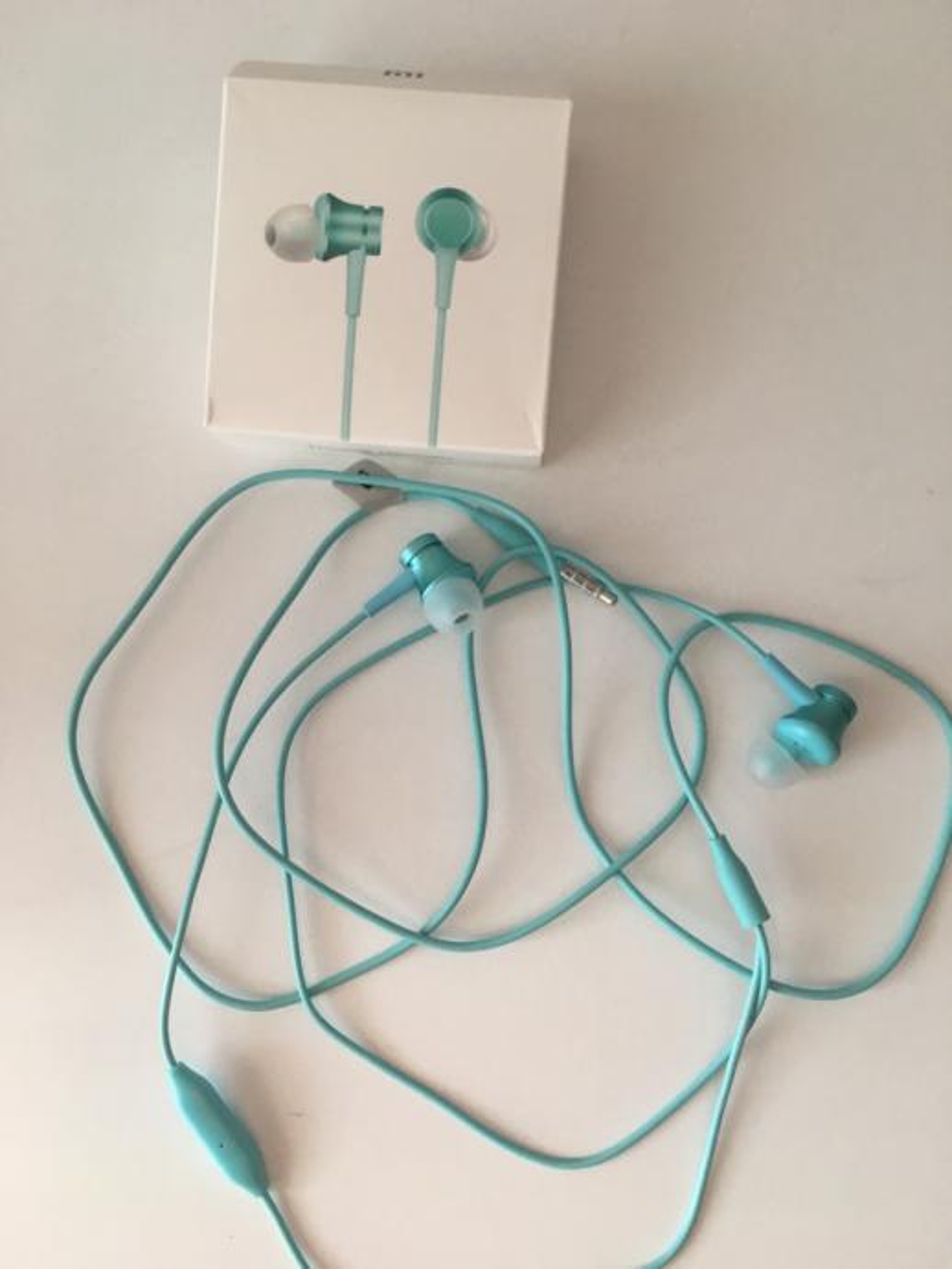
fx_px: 1063
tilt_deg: -80.7
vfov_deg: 61.6
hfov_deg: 48.3
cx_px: 476
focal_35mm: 29
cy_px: 634
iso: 50
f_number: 2.2
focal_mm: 4.15
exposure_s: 1/33
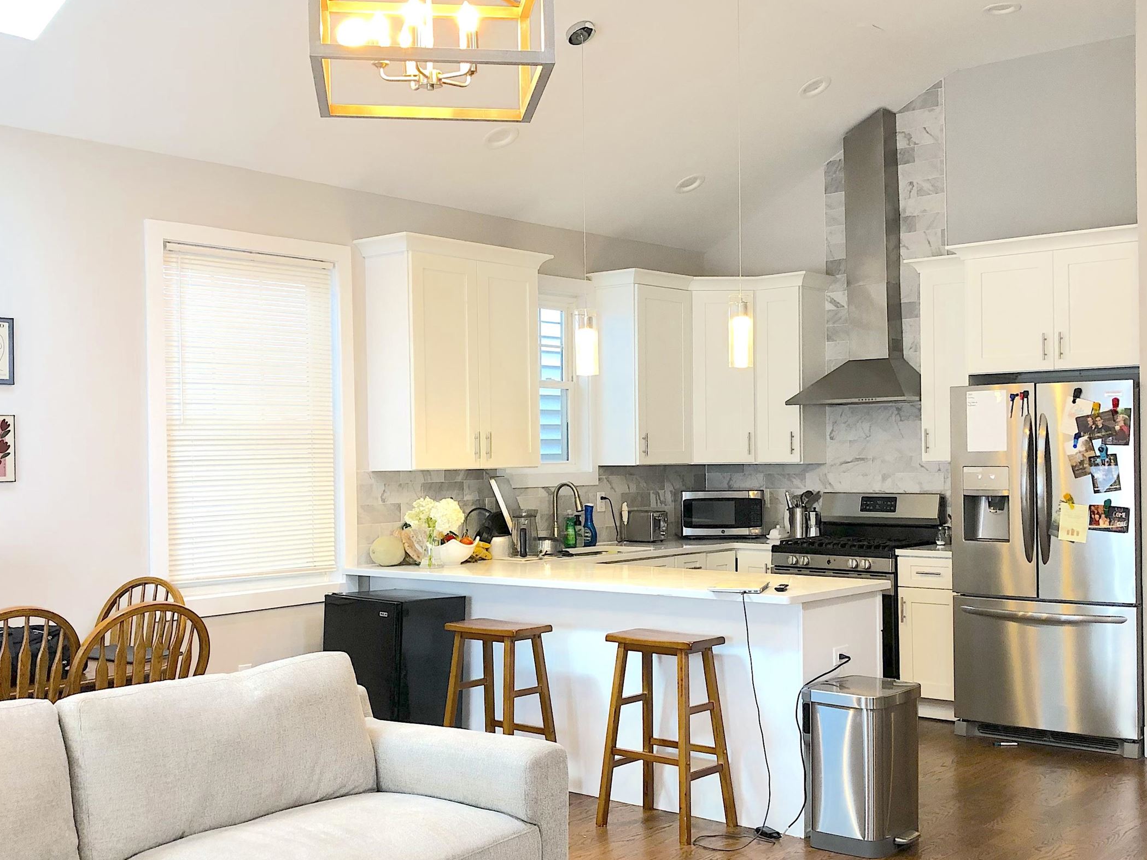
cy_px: 451
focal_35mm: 41
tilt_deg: -0.3
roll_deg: +1.2
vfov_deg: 35.1
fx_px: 1358
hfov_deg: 45.8
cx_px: 599
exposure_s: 1/20
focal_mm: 3.99
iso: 40
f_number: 1.8
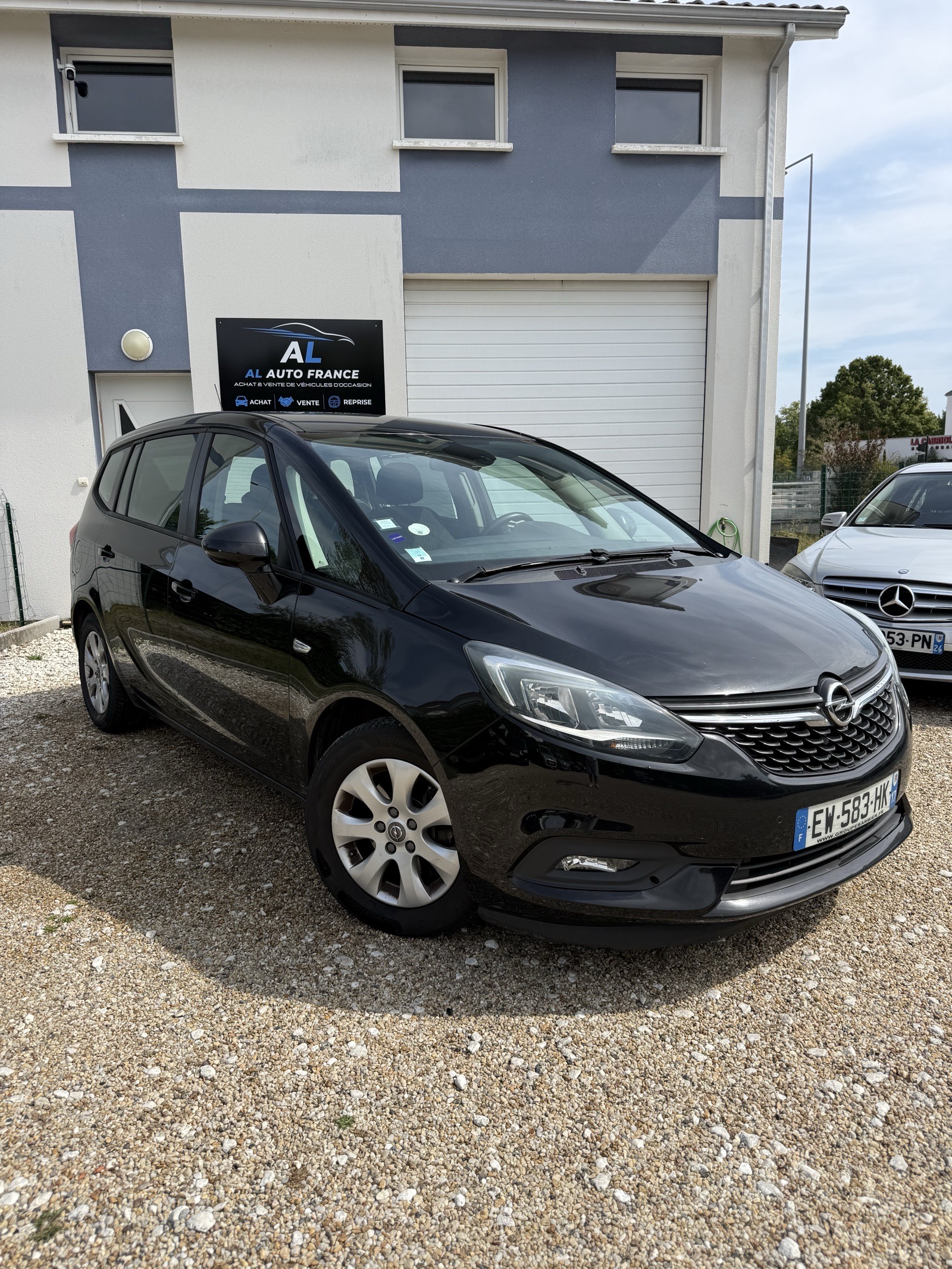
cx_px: 476
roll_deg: +0.7
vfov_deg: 71.6
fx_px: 880
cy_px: 634
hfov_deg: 56.8
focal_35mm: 24
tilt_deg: -10.4
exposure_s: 1/4167
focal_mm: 6.76
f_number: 1.78
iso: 80
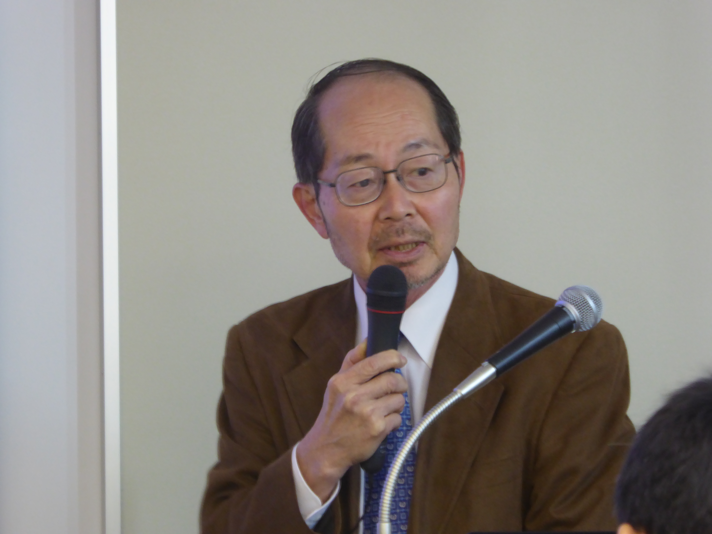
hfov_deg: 5.1
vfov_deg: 3.9
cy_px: 267
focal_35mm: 386
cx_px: 356
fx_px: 7939
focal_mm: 62.1
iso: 400
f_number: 6
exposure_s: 1/6
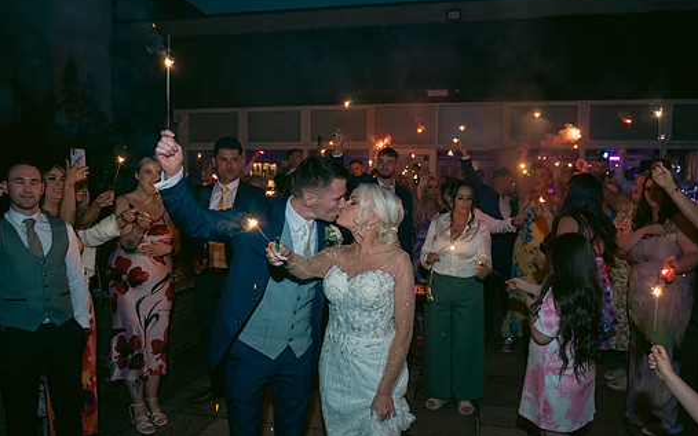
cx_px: 354
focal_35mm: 28
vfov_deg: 44.5
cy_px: 246
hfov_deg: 66.5
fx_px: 533
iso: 800
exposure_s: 1/160
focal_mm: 24
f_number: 3.5
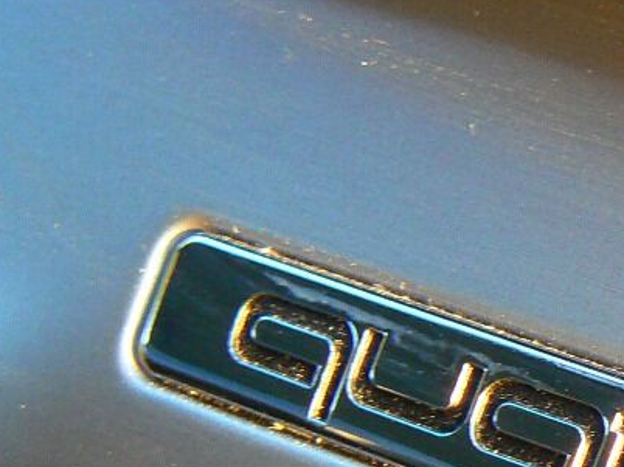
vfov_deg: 4.7
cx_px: 725
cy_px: 476
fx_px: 5693
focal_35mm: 316
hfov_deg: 6.2
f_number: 3.2
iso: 200
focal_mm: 20.7
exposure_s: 1/30
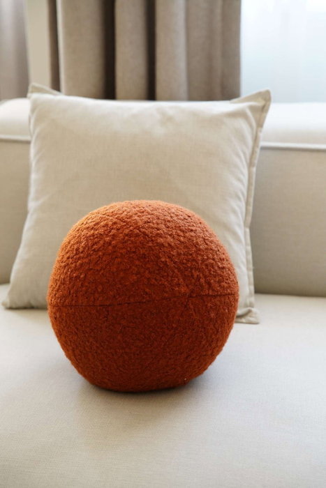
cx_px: 163
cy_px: 244
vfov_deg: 30.5
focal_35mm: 66
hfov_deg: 20.6
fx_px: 896
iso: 2500
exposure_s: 1/100
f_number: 4.5
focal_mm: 66
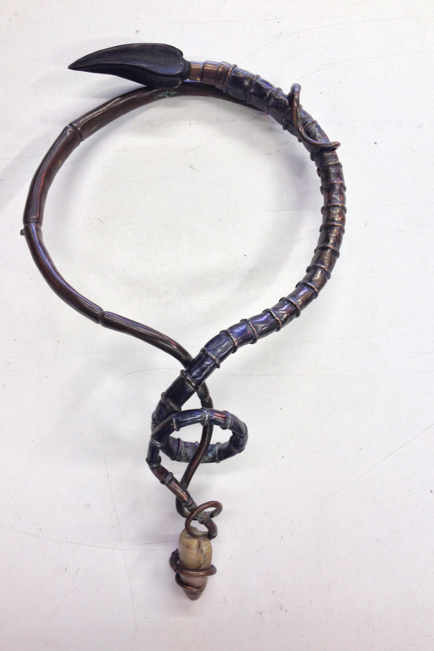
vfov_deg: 51.9
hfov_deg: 35.9
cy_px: 324
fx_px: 669
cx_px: 206
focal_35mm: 37
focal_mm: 4.28
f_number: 2.4
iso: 50
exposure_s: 1/30
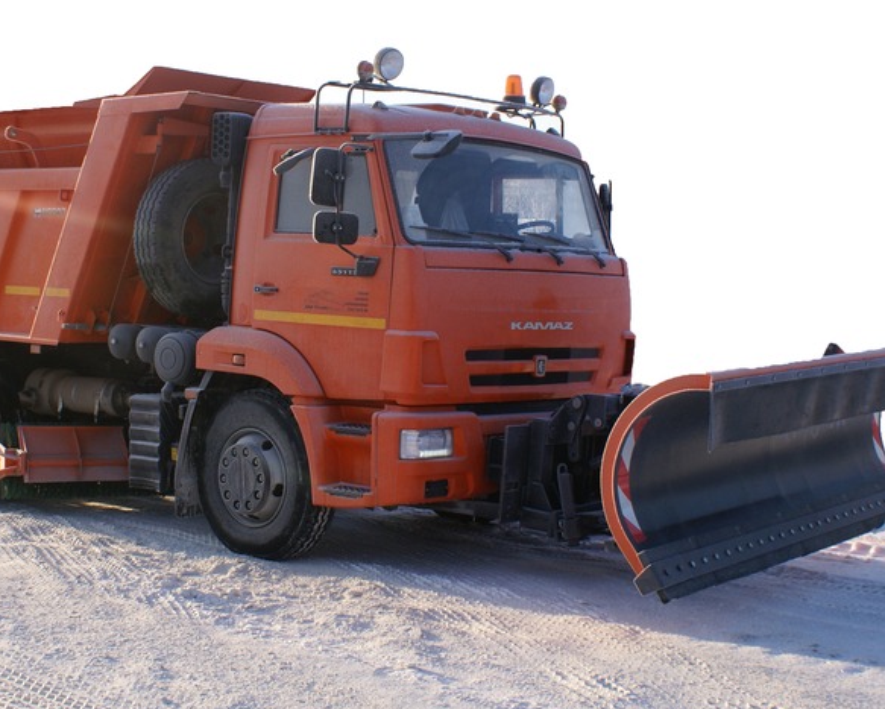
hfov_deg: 32.3
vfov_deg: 26.3
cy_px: 351
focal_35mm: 58
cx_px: 332
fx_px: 1520
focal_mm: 24
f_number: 10
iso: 100
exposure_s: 1/100
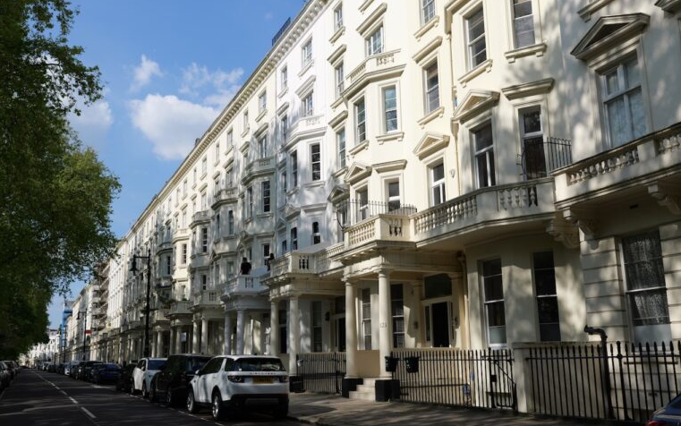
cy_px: 224
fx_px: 668
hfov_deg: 54.0
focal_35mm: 36
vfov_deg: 35.3
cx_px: 343
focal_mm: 35
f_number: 4
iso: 100
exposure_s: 1/1000
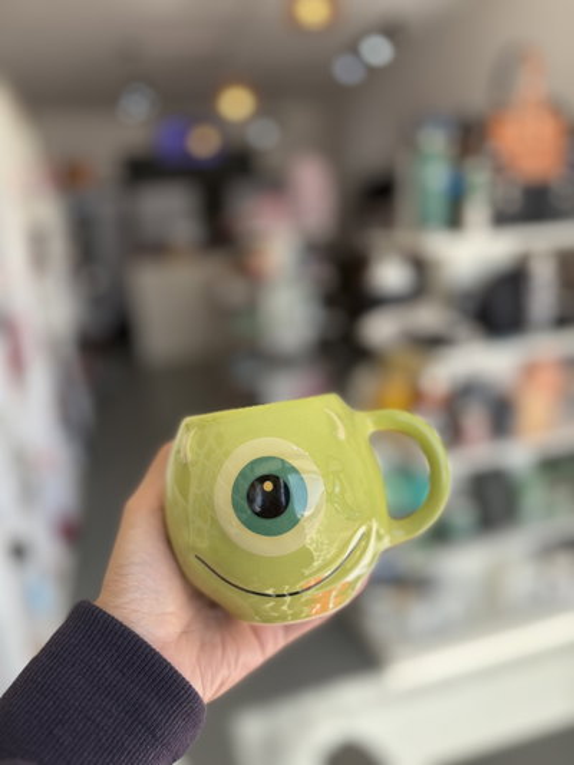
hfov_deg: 53.1
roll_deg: +3.8
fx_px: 575
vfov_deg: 67.3
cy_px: 382
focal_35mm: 26
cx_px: 287
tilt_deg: -13.7
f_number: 1.6
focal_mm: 5.96
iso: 64
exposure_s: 1/576
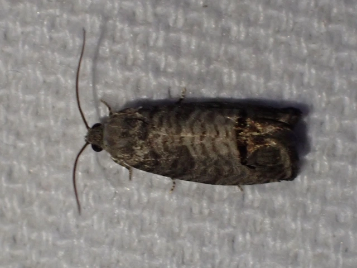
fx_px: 1031
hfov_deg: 19.6
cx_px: 178
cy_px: 134
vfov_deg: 14.8
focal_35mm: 100
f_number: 4.9
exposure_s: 1/160
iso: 500
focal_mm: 18
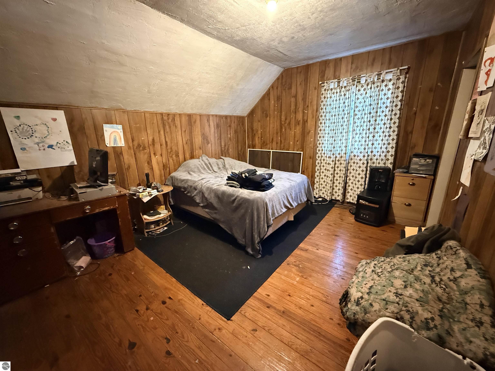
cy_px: 186
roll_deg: +1.8
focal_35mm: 14
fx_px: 200
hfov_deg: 102.1
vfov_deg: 85.7
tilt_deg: -14.1
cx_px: 248
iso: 1250
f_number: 2.2
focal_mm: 2.22
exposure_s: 1/30
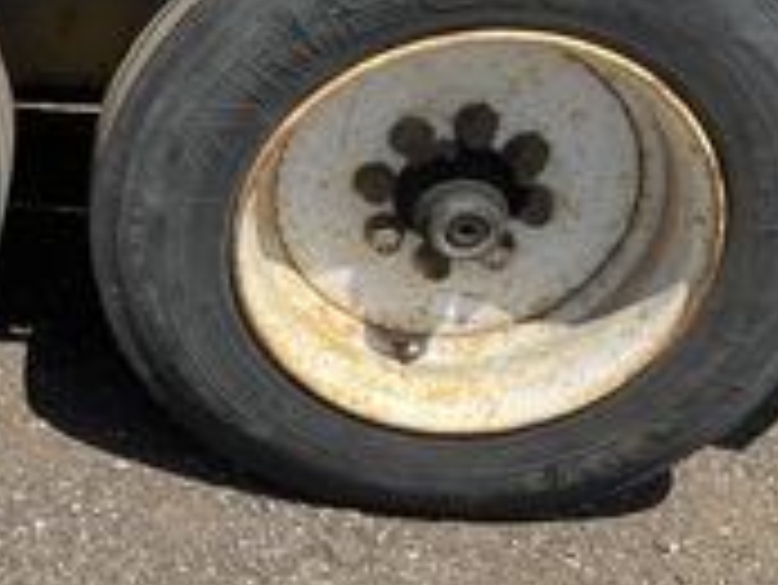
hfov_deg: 27.6
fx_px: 1507
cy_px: 126
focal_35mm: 67
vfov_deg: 21.7
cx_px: 40
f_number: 1.8
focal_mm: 3
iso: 25
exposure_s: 1/1534
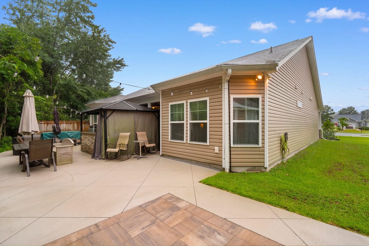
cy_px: 123
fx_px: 154
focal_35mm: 15
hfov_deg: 100.4
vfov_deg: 77.3
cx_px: 184
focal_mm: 10
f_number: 5.6
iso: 100
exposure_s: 1/125
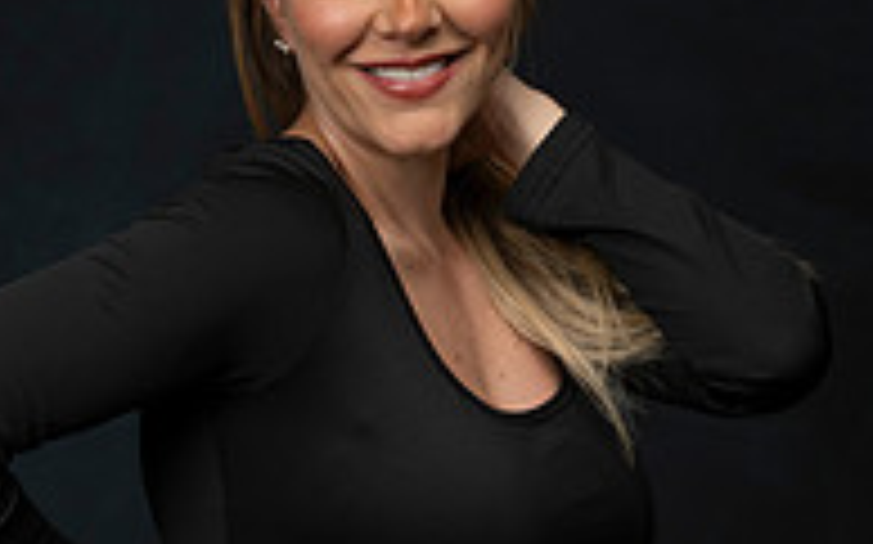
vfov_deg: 8.4
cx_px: 410
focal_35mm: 154
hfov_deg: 13.6
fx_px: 3662
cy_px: 670
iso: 160
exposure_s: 1/200
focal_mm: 65
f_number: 7.1
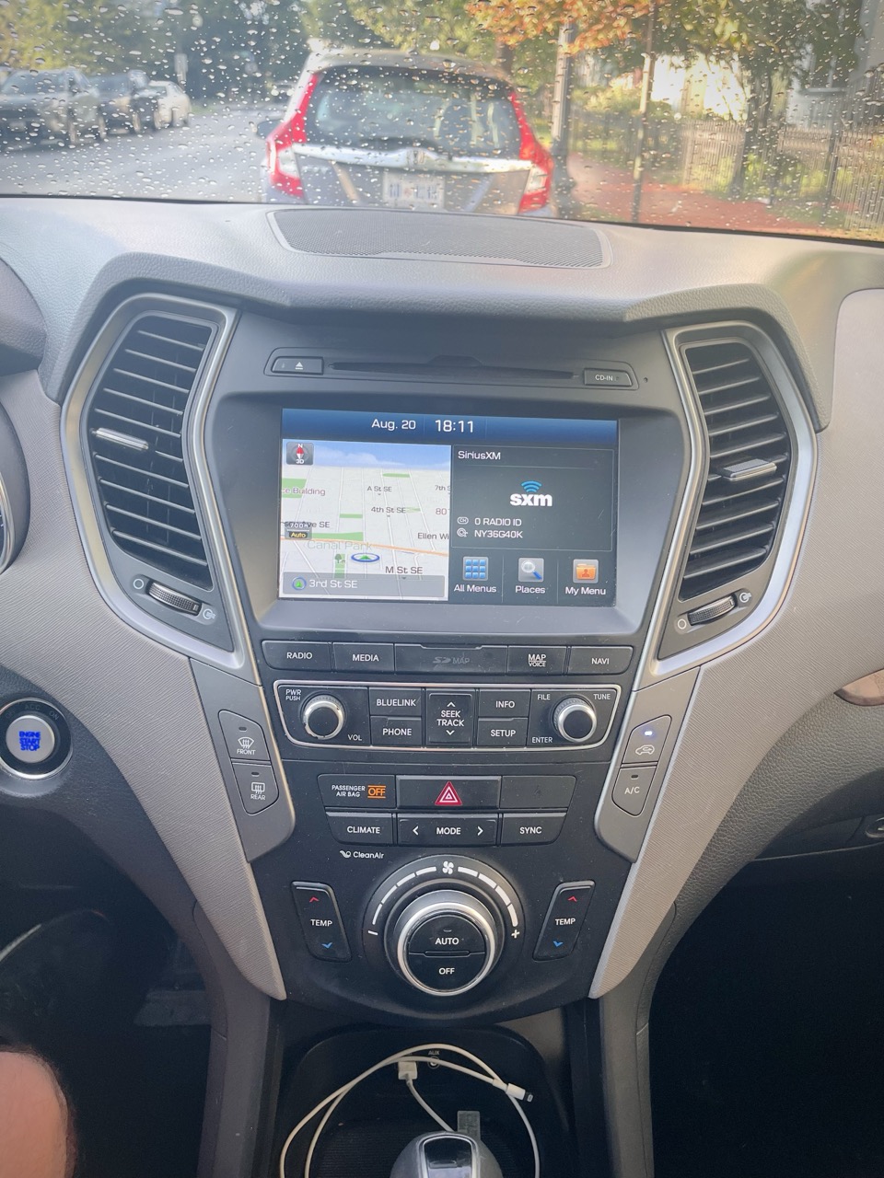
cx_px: 442
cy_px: 589
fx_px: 885
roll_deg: -2.6
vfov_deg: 67.3
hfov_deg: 53.1
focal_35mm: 26
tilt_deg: -28.4
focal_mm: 5.1
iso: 100
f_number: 1.6
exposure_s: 1/121
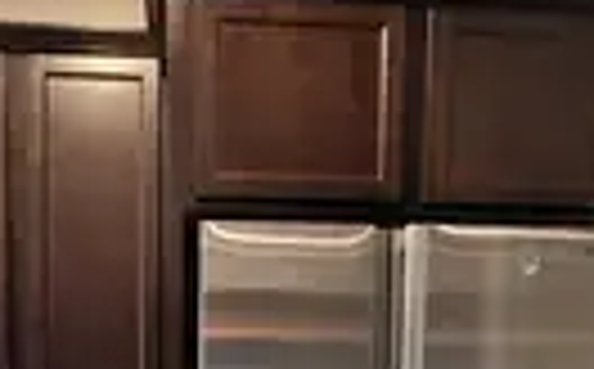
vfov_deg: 25.5
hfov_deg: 44.1
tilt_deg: -4.4
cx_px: 225
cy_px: 446
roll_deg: +0.1
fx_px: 727
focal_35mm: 45
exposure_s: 1/60
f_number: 2.2
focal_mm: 2.22
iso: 640
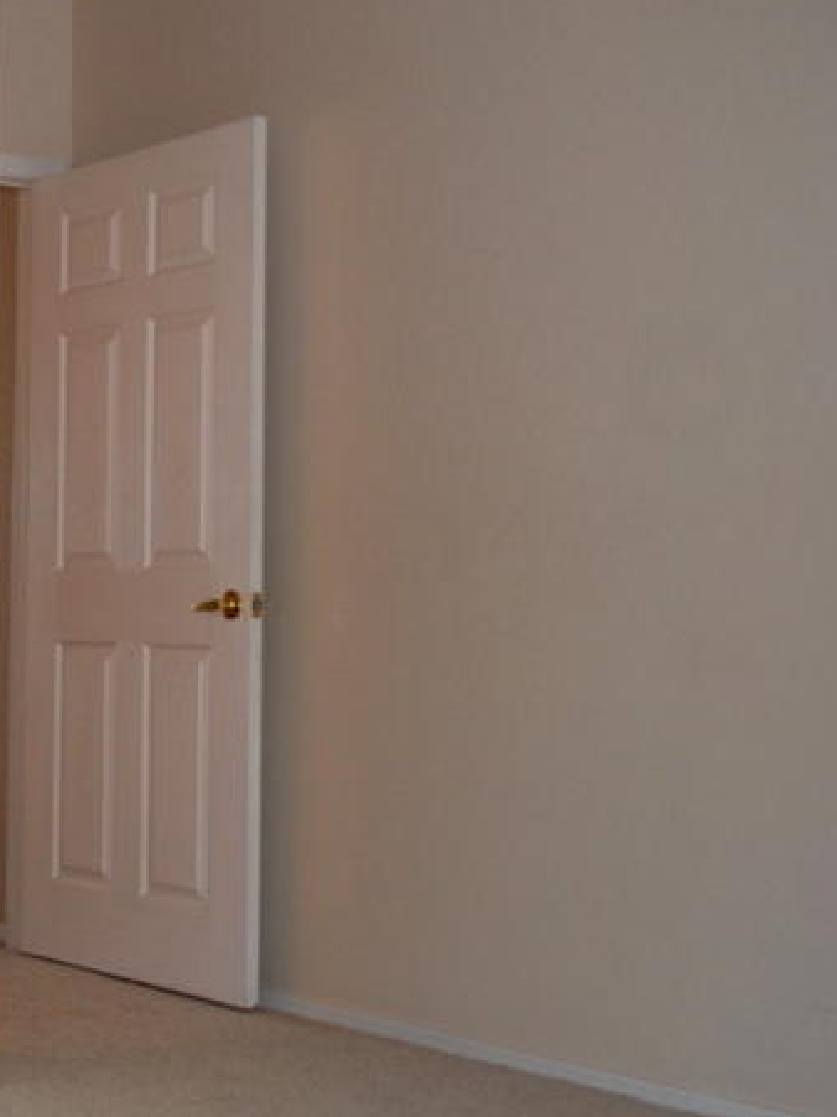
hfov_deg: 22.7
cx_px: -186
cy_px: 539
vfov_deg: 32.7
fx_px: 1903
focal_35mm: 59
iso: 200
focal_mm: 18
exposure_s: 1/60
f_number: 3.5
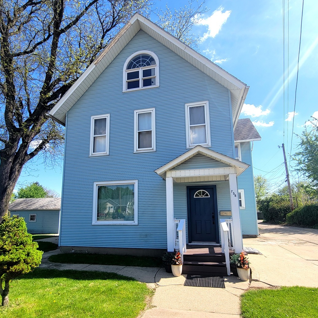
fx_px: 166
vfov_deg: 87.4
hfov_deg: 86.9
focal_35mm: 16
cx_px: 138
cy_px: 157
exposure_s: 1/1276
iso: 50
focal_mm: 2.2
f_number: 2.2
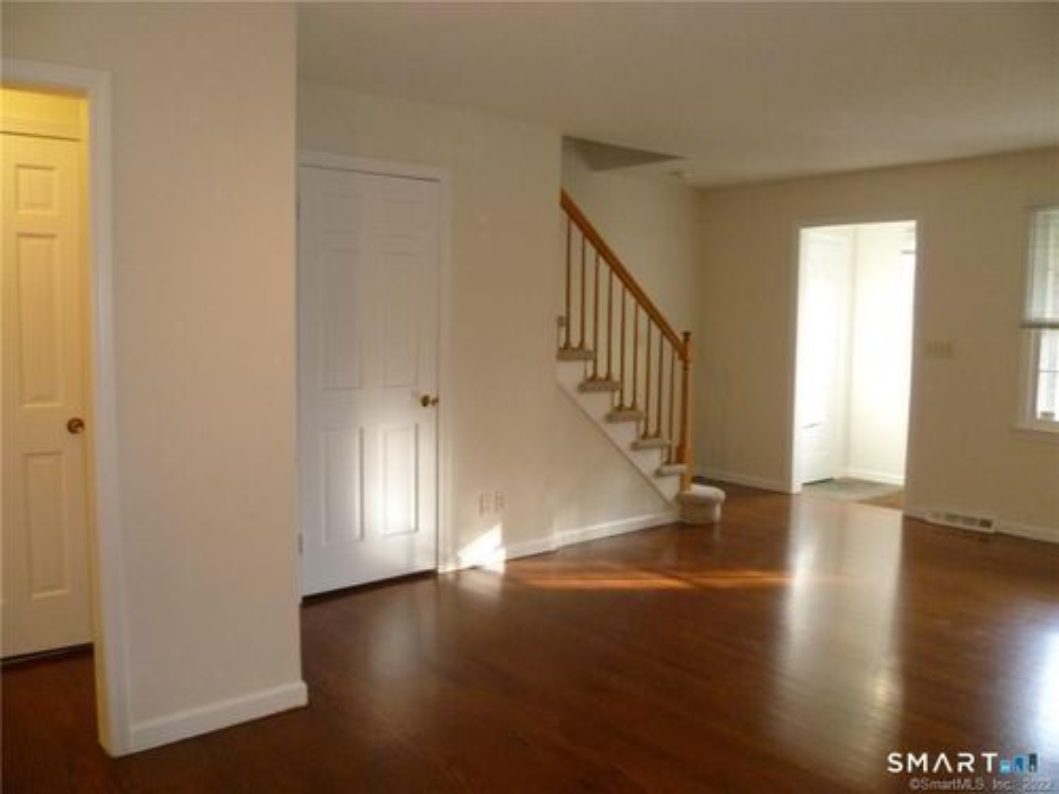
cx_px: 530
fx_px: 857
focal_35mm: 28
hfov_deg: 63.4
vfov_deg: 49.7
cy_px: 397
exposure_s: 1/30
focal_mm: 5
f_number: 2.8
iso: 320
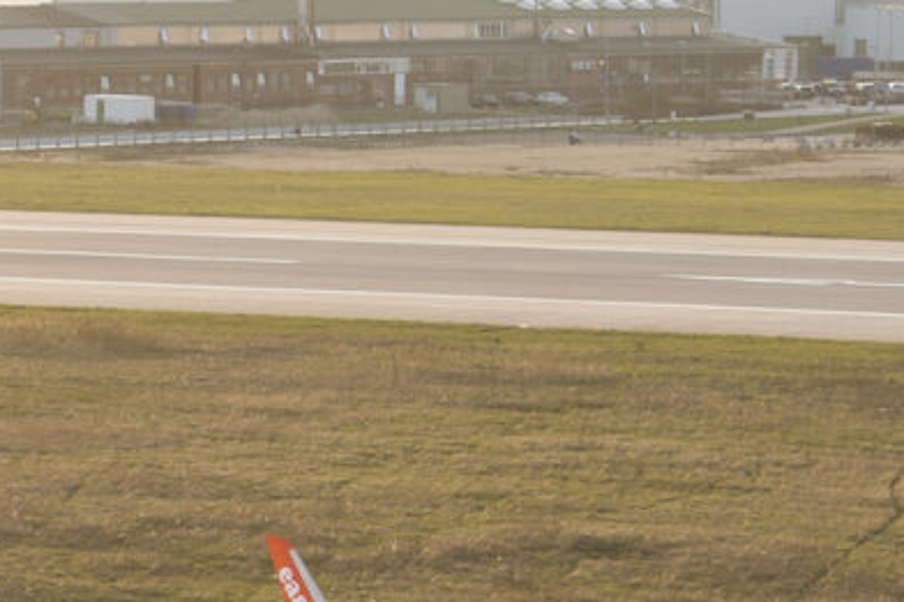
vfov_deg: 6.9
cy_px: 754
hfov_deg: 10.4
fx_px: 4919
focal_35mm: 196
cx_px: -104
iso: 500
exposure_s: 1/400
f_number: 9
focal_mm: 50
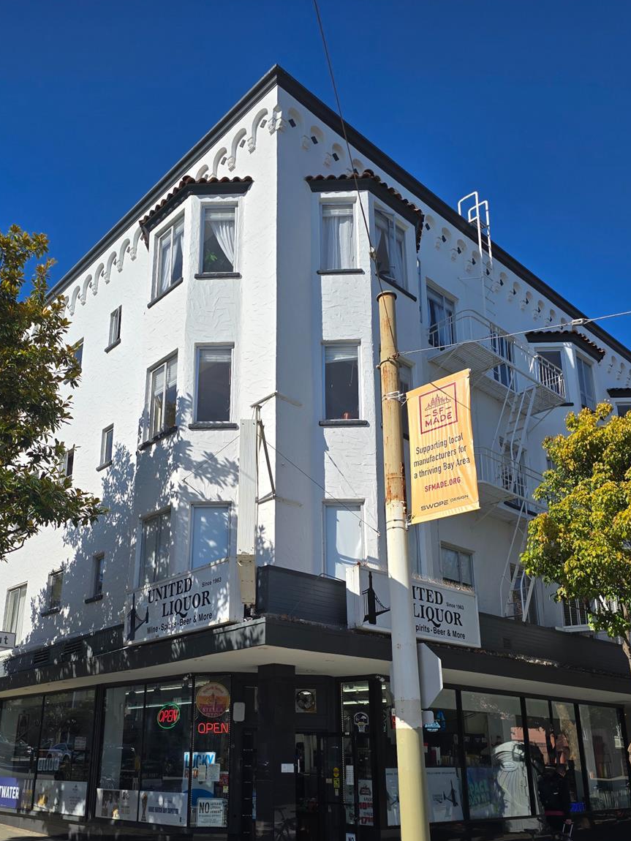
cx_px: 266
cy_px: 531
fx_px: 729
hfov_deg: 46.6
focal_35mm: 30
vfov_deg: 59.1
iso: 12
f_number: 1.7
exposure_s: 1/1078
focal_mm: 6.3
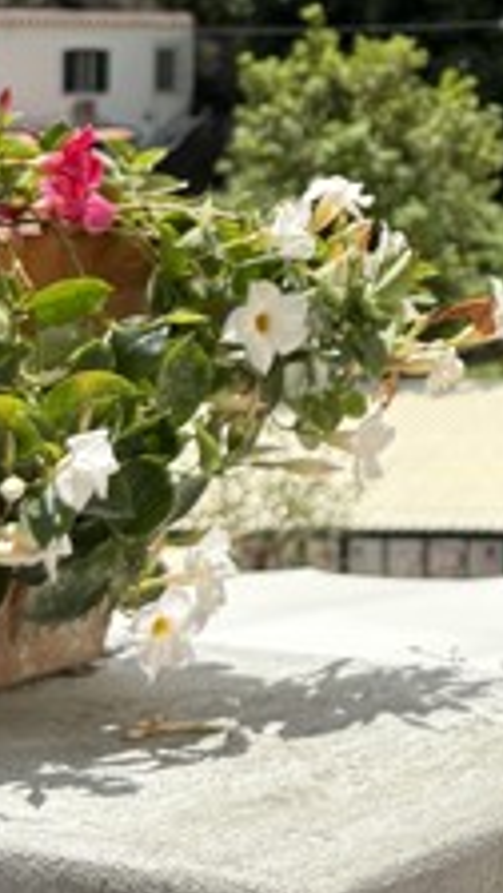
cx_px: 762
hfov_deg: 15.8
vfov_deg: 29.3
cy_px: 151
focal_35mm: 70
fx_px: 1660
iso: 125
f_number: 1.78
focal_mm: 6.76
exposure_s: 1/4975
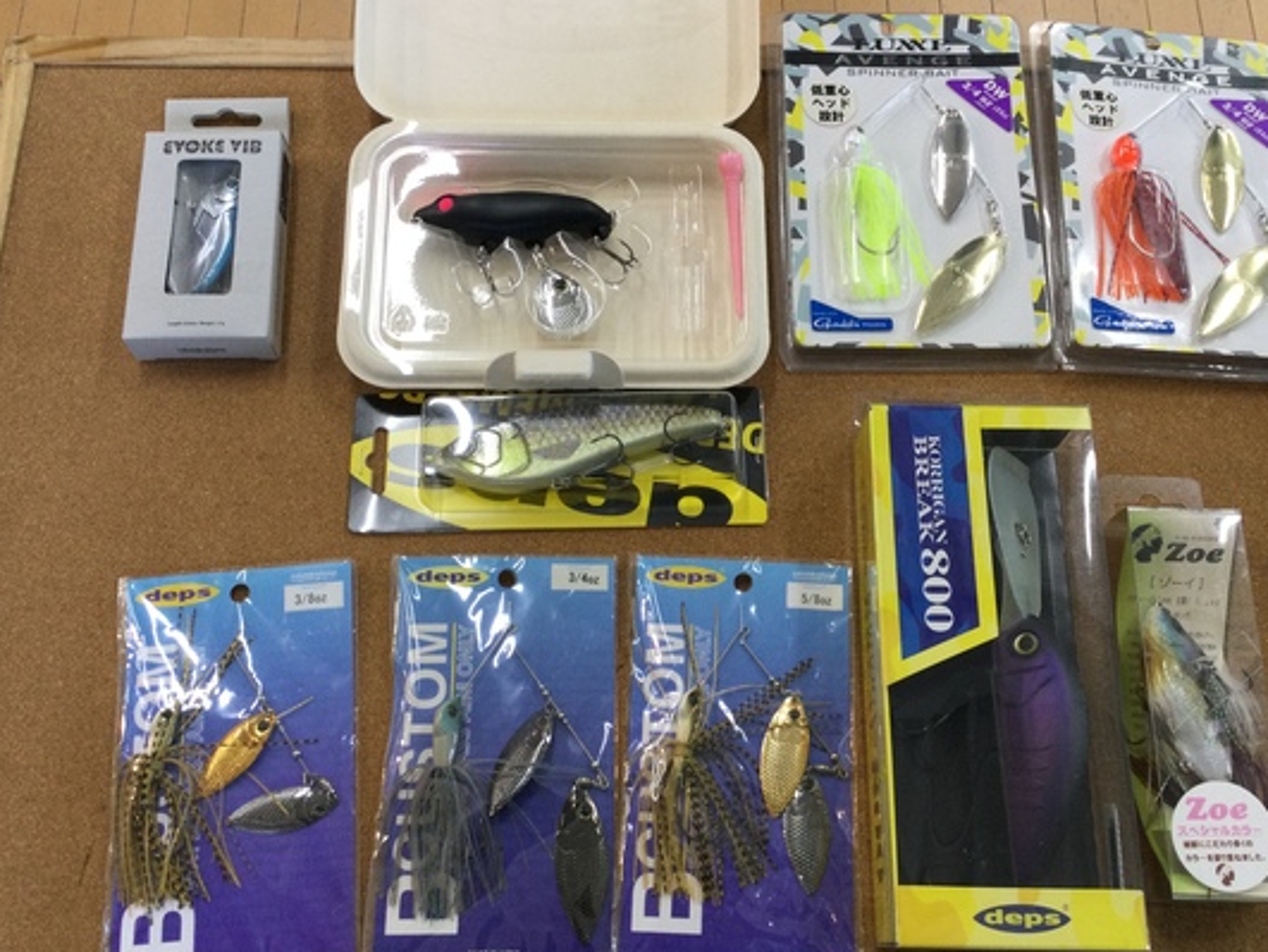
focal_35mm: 35
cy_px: 484
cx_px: 661
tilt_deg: -70.1
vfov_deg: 40.7
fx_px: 1283
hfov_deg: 52.6
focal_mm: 3.3
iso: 25
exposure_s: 1/30
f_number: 2.4
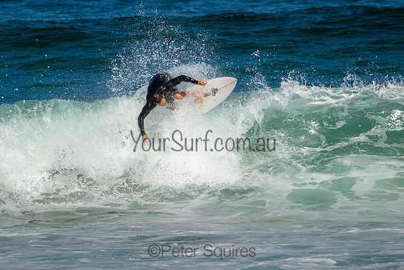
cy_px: 130
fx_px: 10330
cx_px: 181
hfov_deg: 2.2
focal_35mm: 920
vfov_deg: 1.5
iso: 560
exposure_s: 1/2000
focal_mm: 800
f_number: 11
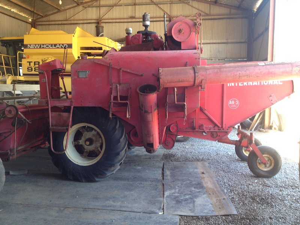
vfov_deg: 40.7
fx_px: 303
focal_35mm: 35
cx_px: 150
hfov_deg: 52.6
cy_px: 112
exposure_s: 1/30
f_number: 2.4
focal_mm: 4.28
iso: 50
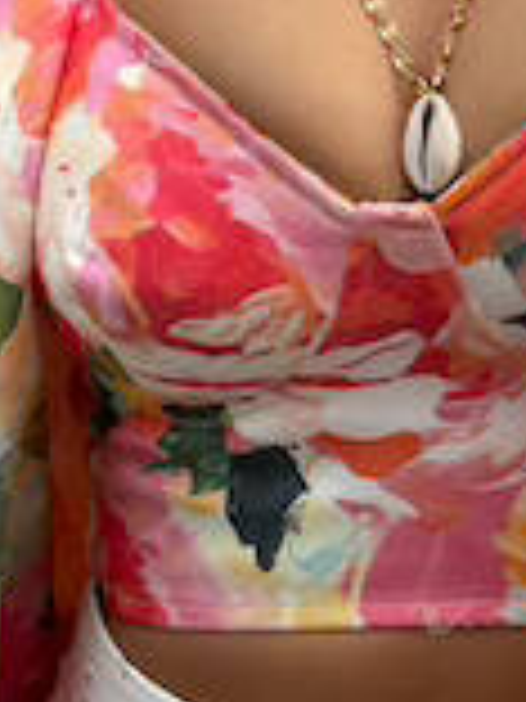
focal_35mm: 107
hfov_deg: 13.6
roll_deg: +5.4
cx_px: 530
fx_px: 2168
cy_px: 200
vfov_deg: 18.3
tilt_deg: -9.7
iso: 32
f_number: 1.6
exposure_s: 1/578
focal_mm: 5.1
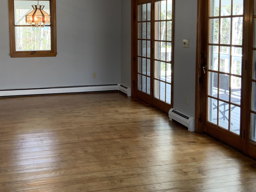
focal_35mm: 50
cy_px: 62
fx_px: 370
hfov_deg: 38.1
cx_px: 104
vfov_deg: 28.9
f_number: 1.8
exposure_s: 1/60
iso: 40
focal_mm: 3
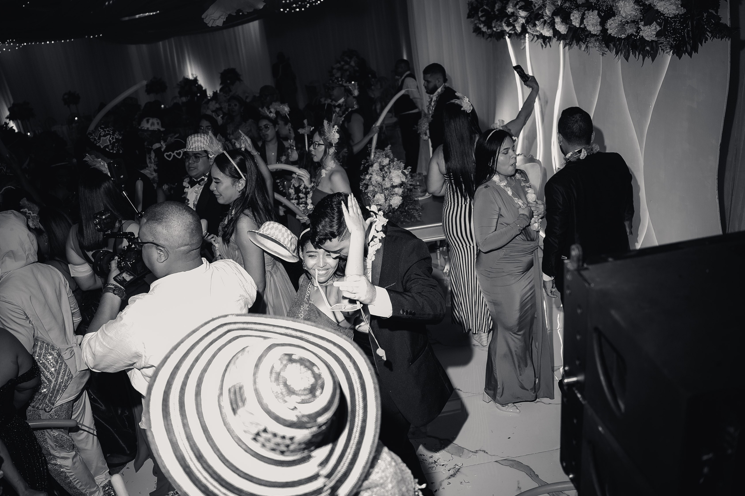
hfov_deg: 63.7
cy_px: 242
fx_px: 600
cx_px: 372
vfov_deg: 45.0
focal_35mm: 29
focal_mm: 28
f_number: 2.8
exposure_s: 1/200
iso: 800
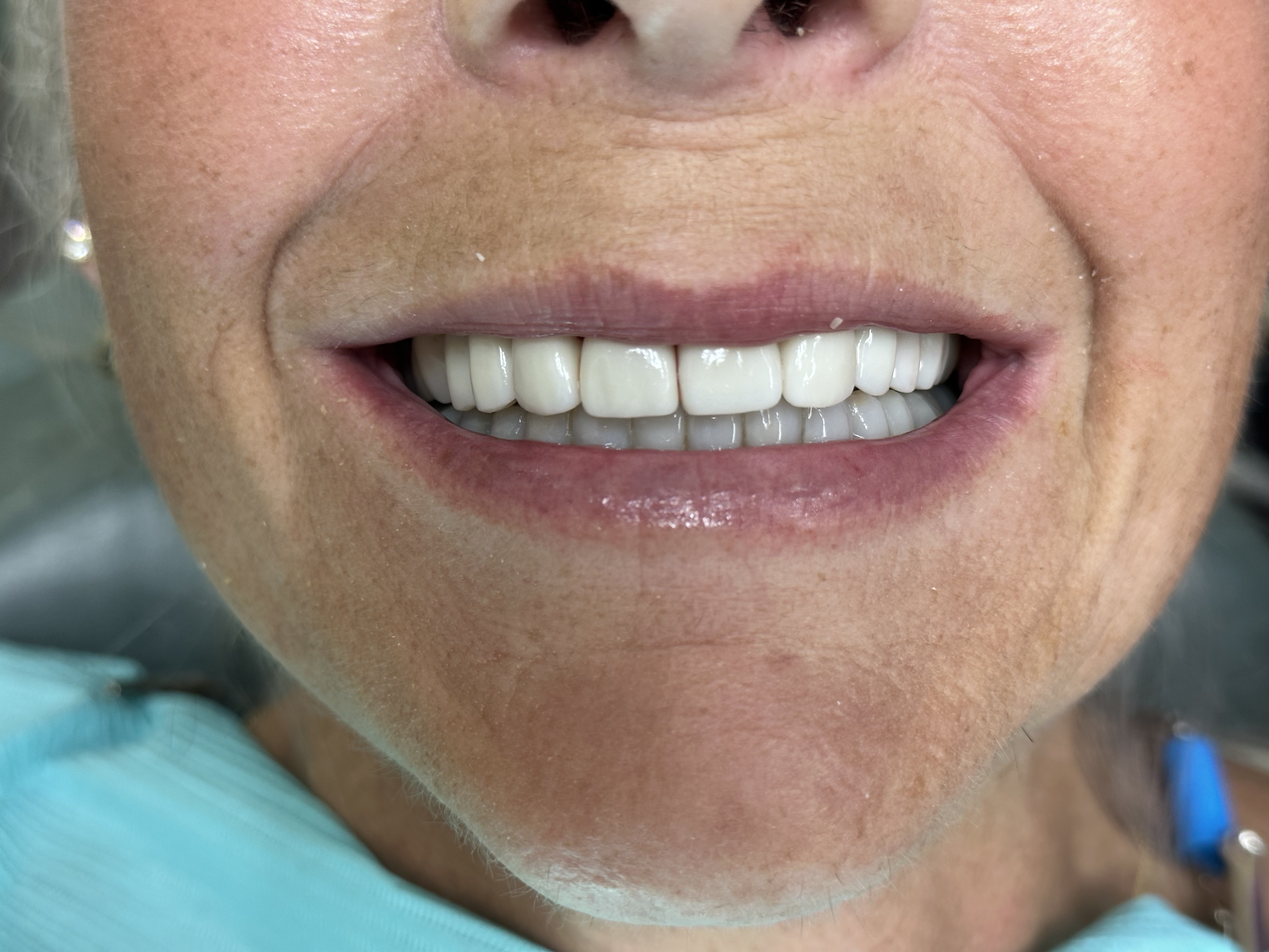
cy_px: 476
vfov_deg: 30.3
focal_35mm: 48
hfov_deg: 39.7
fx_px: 1760
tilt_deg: -75.6
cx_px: 634
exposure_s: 1/60
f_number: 1.78
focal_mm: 6.86
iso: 125
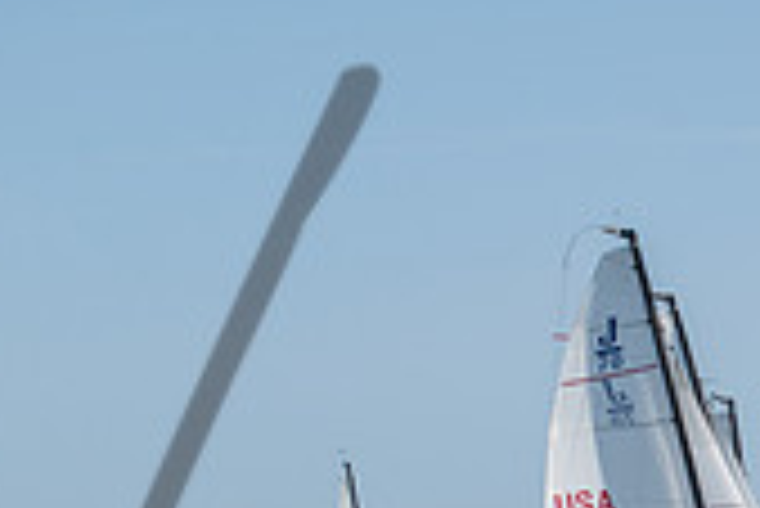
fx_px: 7606
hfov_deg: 5.7
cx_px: 1021
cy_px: 708
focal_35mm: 360
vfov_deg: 3.8
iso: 200
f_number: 6.3
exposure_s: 1/1000
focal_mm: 70
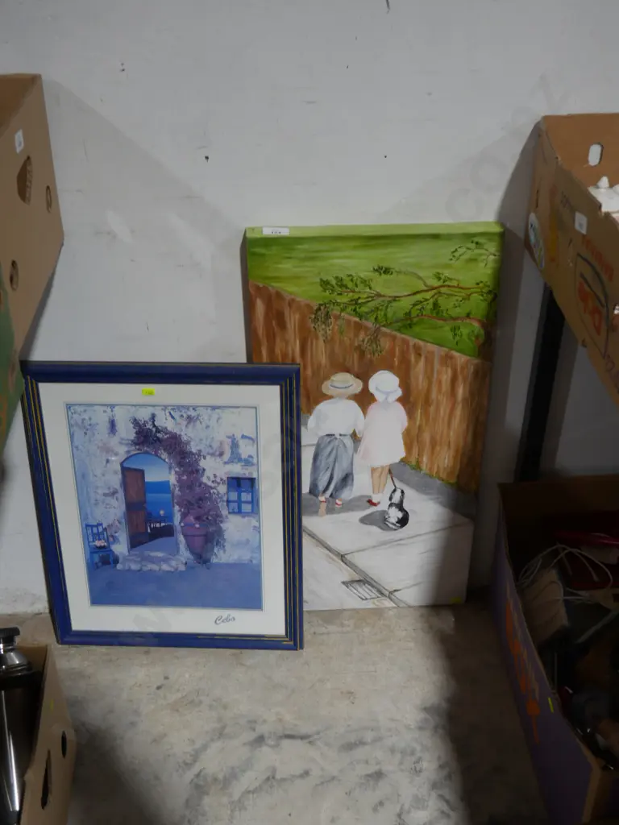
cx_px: 310
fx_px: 954
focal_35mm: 40
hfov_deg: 36.0
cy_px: 412
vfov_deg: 46.8
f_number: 4.5
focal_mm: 20
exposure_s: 1/60
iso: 640
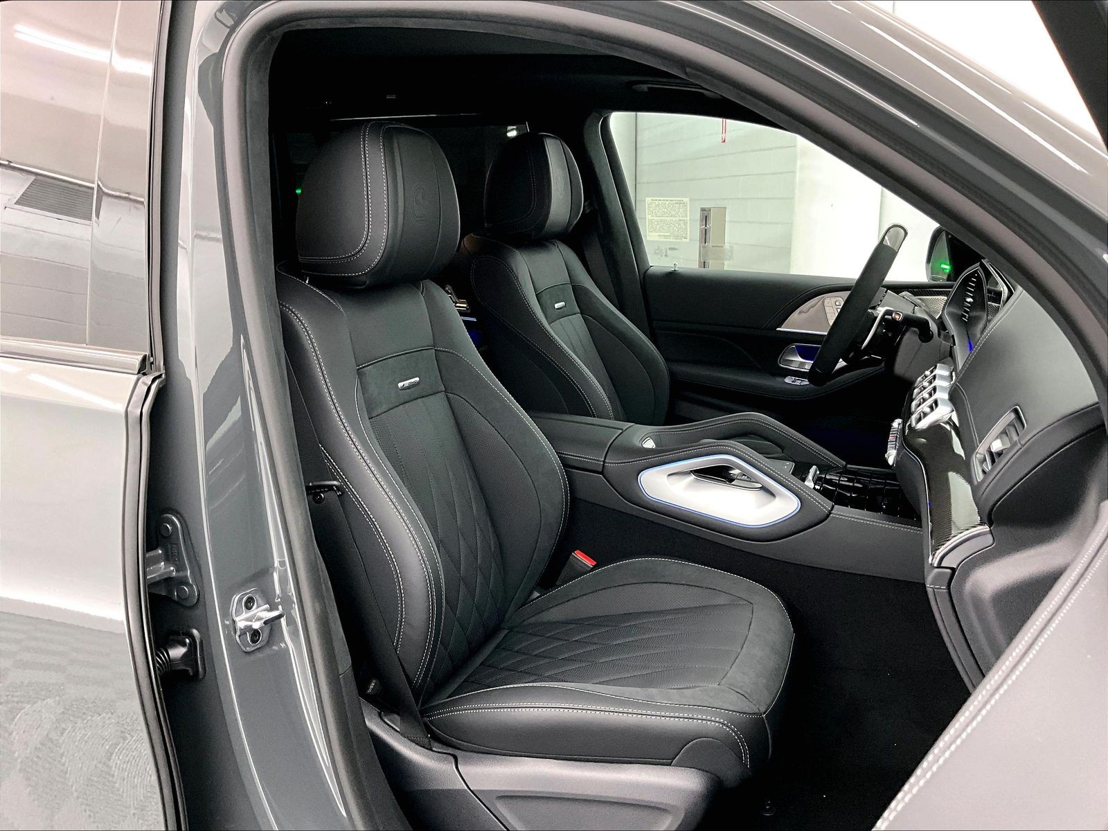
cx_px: 554
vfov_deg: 48.2
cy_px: 416
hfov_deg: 61.7
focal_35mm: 29
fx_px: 928
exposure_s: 1/40
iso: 200
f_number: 1.8
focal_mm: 3
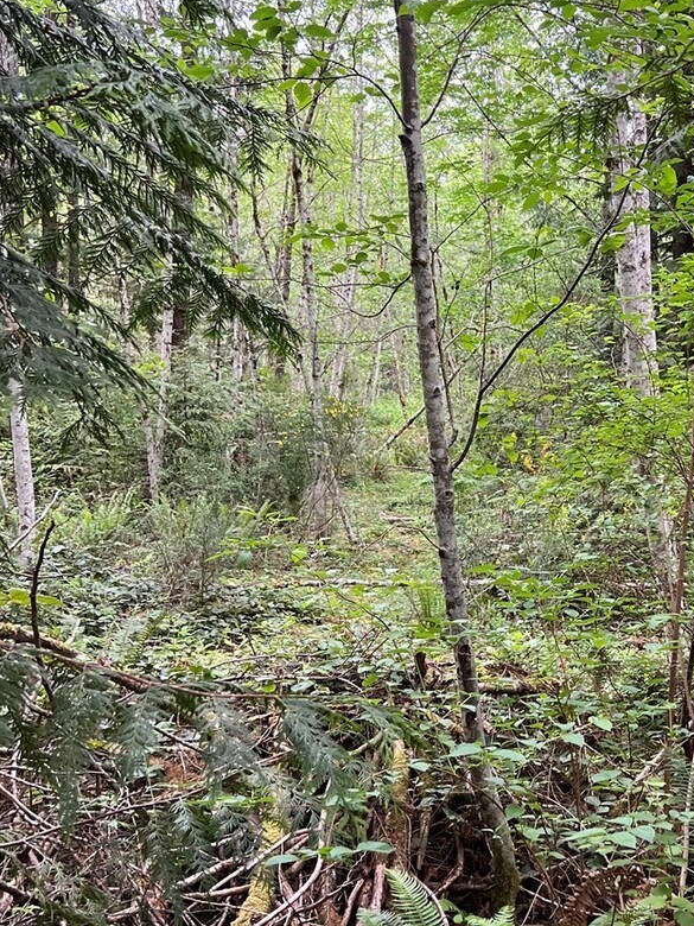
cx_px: 545
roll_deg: -0.1
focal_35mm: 48
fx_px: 1283
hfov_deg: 29.6
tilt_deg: -1.9
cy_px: 461
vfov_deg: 39.7
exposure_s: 1/121
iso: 125
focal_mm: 5.7
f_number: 1.5
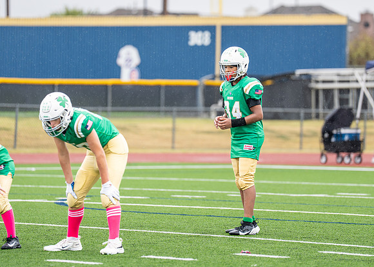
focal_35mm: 309
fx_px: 3277
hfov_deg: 6.5
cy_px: 114
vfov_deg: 4.7
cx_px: 223
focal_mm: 200
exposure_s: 1/1250
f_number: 2.8
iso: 320
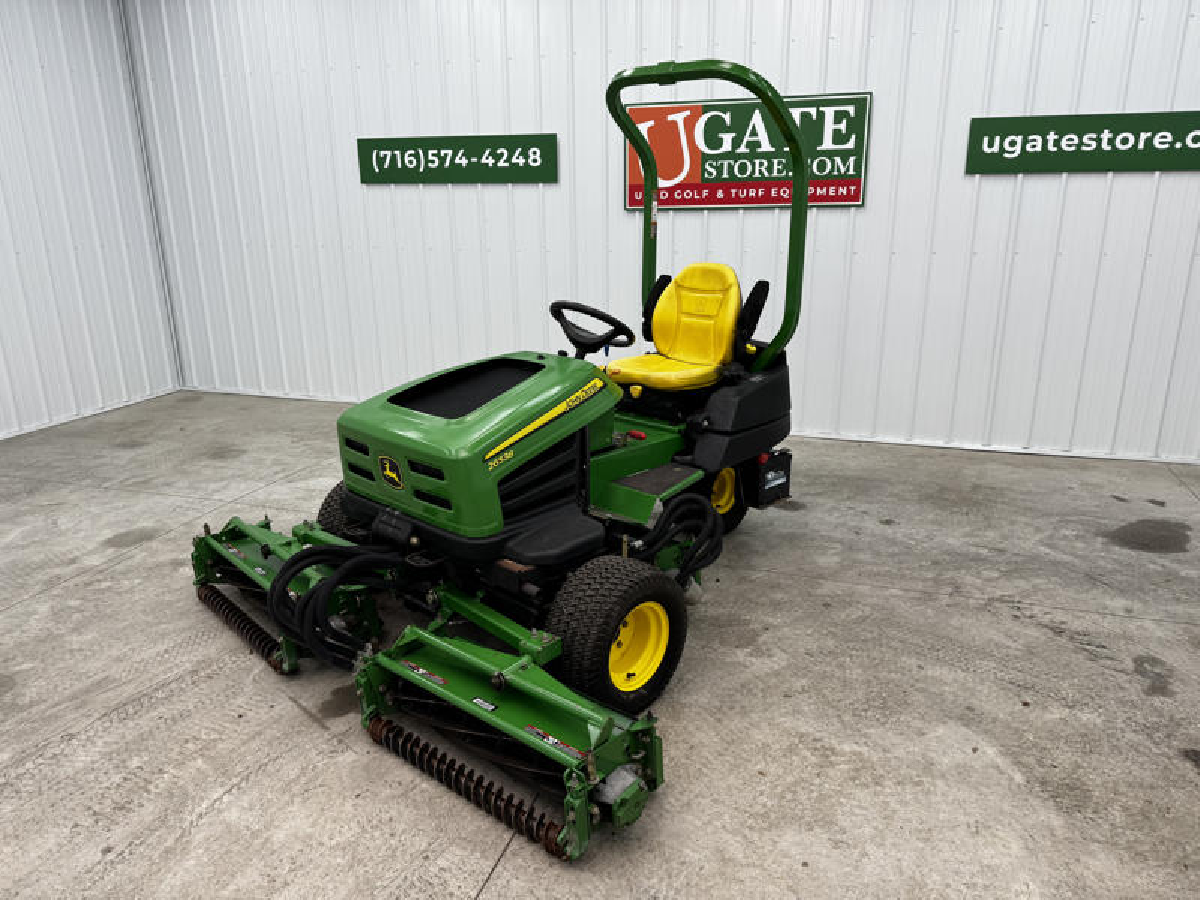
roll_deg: -0.1
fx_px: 832
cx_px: 600
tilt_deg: -17.8
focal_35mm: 24
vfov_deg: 56.8
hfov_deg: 71.6
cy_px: 450
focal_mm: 6.76
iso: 64
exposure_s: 1/120
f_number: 1.78
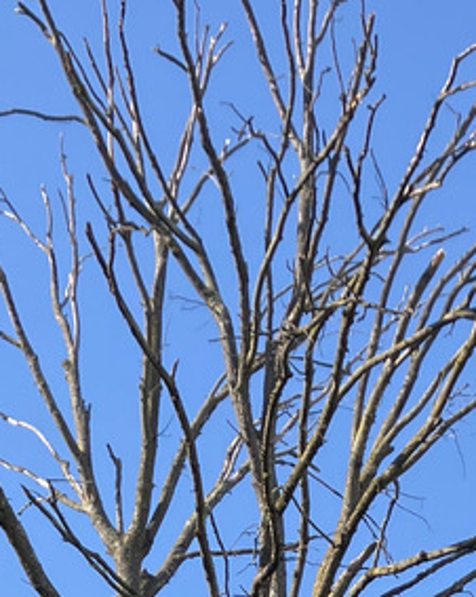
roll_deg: +0.3
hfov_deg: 13.3
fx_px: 2045
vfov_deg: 14.9
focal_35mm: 116
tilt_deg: +21.4
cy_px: 991
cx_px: 209
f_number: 1.8
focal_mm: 3.99
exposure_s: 1/1245
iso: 32
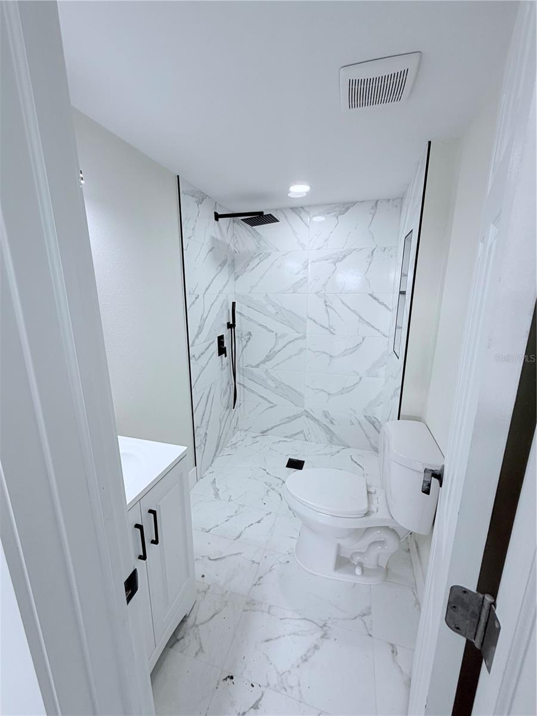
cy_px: 358
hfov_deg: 85.7
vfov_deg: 102.1
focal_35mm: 14
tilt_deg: -12.5
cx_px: 268
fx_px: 290
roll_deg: +0.4
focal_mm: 2.22
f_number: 2.2
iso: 100
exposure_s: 1/120
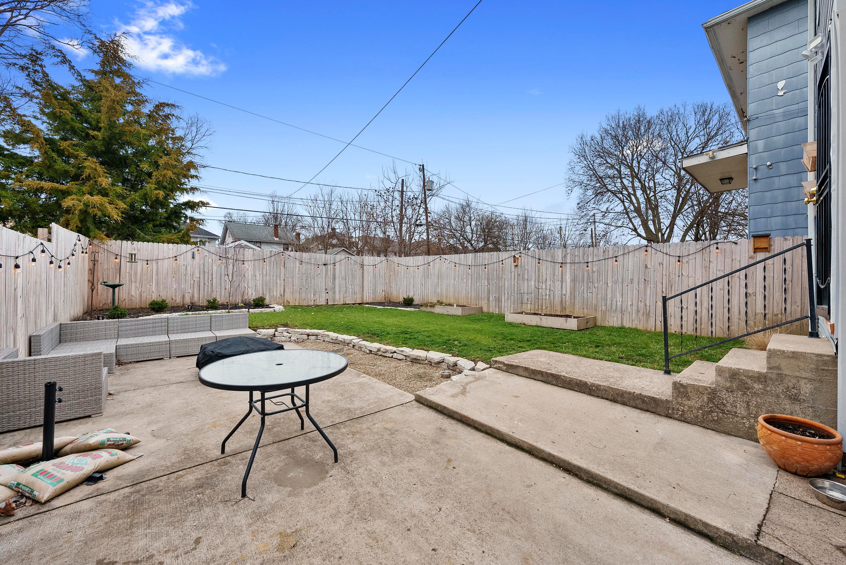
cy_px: 282
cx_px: 423
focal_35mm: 14
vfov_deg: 81.3
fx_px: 329
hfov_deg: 104.2
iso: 640
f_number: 9
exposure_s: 1/200
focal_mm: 14
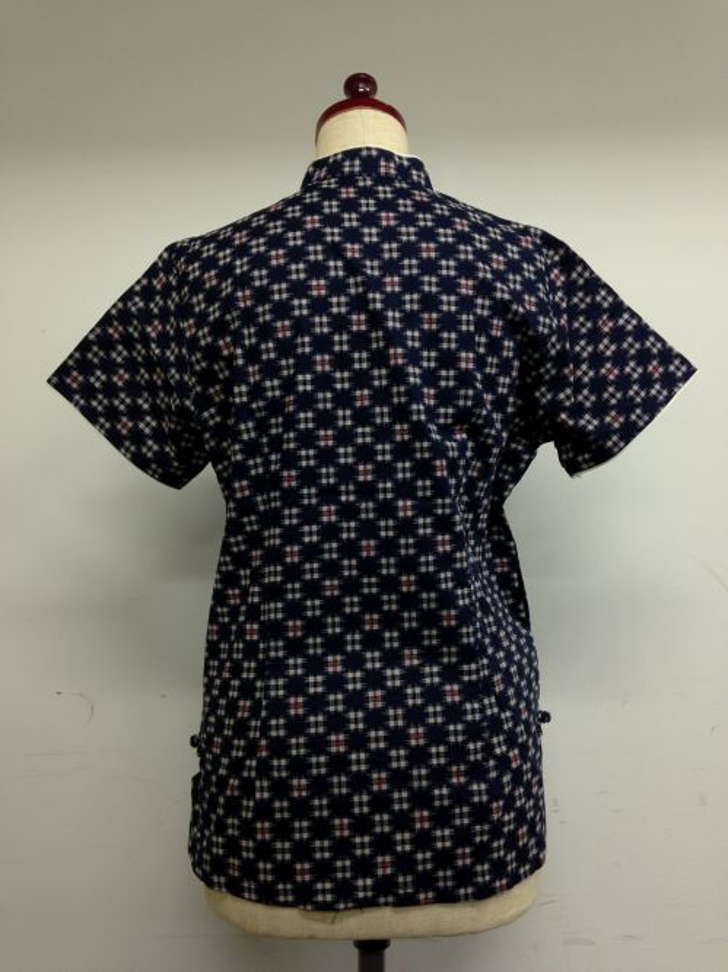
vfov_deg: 55.4
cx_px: 364
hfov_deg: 42.9
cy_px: 486
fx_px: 926
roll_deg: +1.0
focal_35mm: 33
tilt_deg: +4.7
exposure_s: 1/20
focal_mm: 4.12
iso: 64
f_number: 2.4
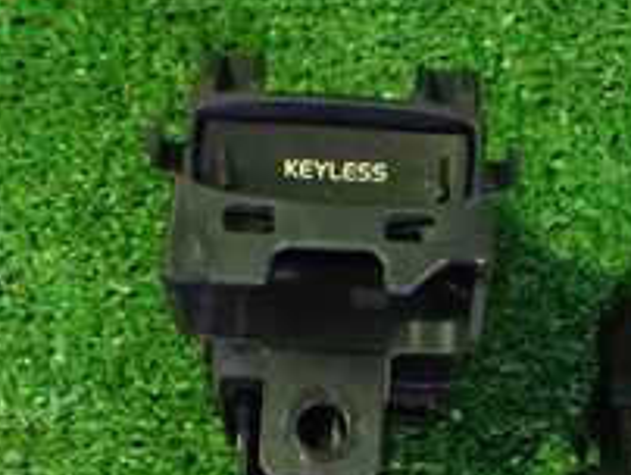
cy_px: 638
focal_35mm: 89
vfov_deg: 15.7
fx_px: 1624
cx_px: 412
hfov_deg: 21.9
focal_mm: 5.4
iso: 1250
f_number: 2.3
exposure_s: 1/30
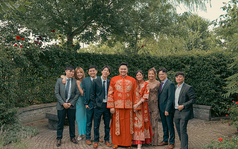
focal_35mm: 34
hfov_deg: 56.7
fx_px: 221
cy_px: 79
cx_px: 118
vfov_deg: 37.3
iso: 400
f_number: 5.6
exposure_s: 1/160
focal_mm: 33
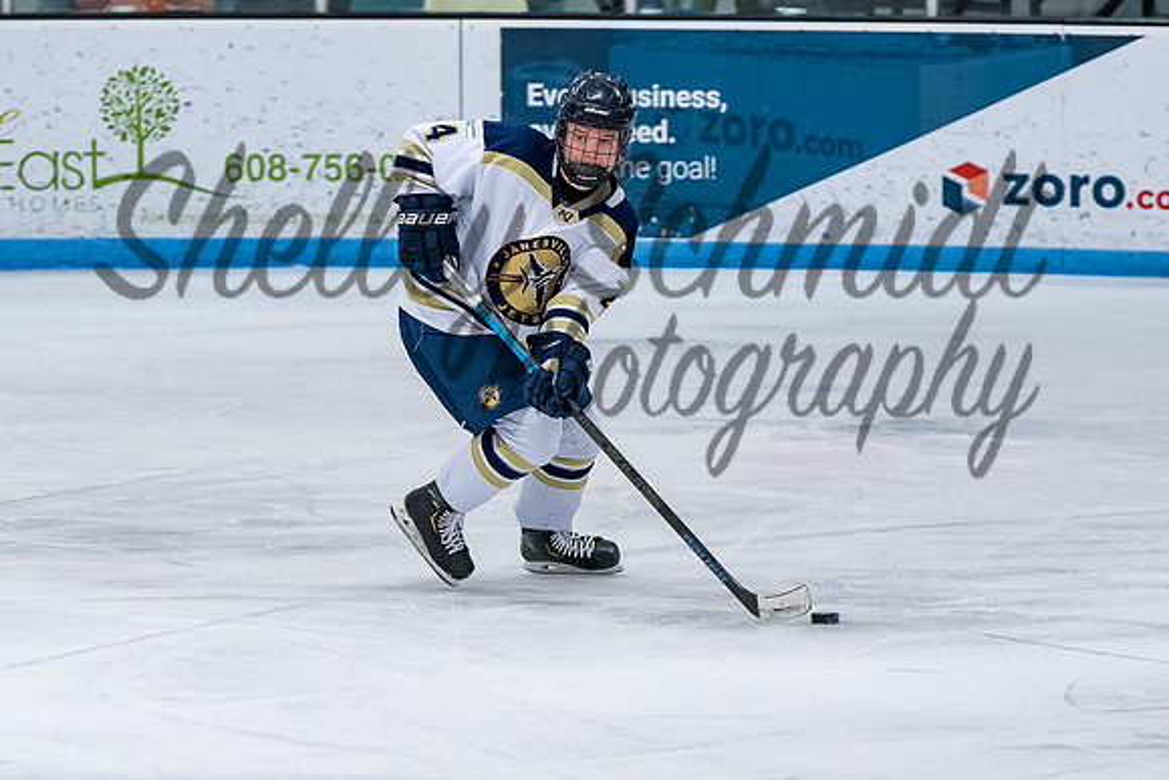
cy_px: 416
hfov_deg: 5.5
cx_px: 567
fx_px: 12260
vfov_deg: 3.6
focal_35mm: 377
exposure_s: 1/800
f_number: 3.5
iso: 2500
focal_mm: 180
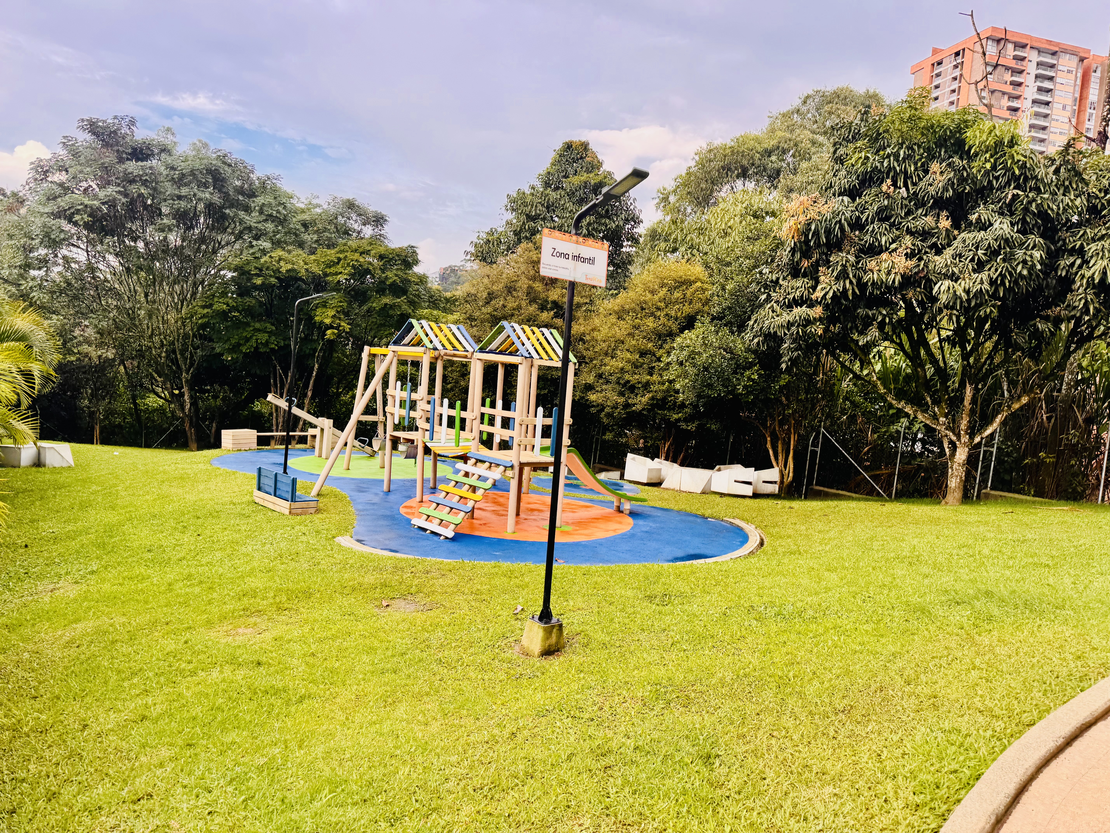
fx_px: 770
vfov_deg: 56.8
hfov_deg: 71.6
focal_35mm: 24
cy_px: 416
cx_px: 555
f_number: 1.78
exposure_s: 1/390
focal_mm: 6.76
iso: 80
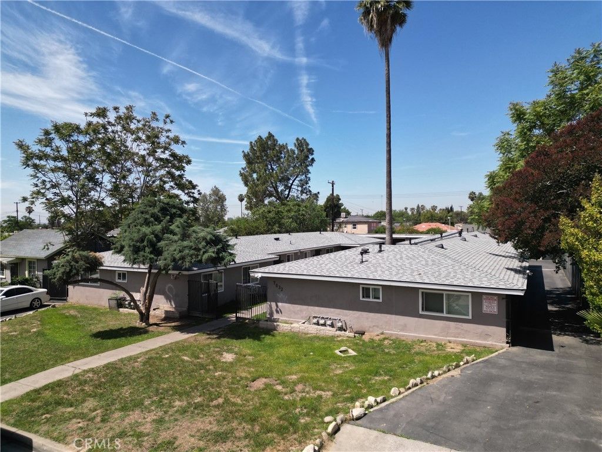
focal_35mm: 24
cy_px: 226
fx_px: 417
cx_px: 301
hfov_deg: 71.6
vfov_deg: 56.8
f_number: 1.7
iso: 110
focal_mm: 6.72
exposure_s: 1/160
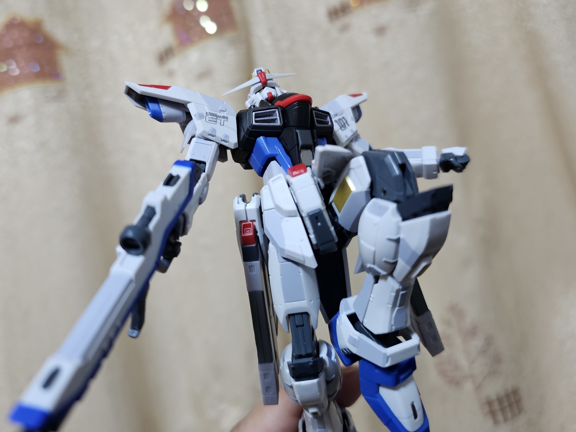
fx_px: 483
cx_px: 268
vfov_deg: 47.9
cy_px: 169
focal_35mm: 29
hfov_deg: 61.6
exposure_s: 1/60
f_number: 1.7
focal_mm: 6.3
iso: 640
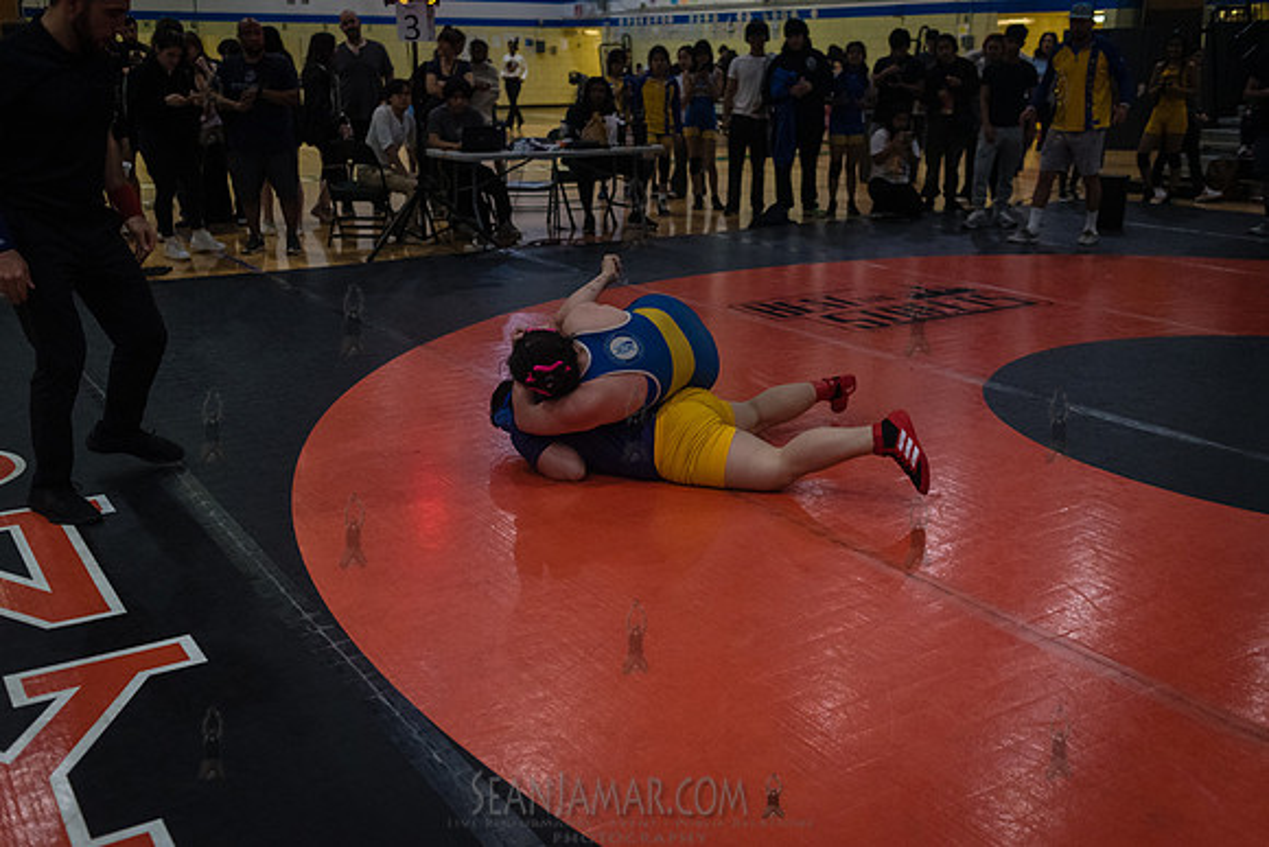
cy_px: 424
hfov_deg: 54.1
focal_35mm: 35
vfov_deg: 37.6
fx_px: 1244
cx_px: 634
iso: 5000
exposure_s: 1/1000
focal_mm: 35
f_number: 3.2
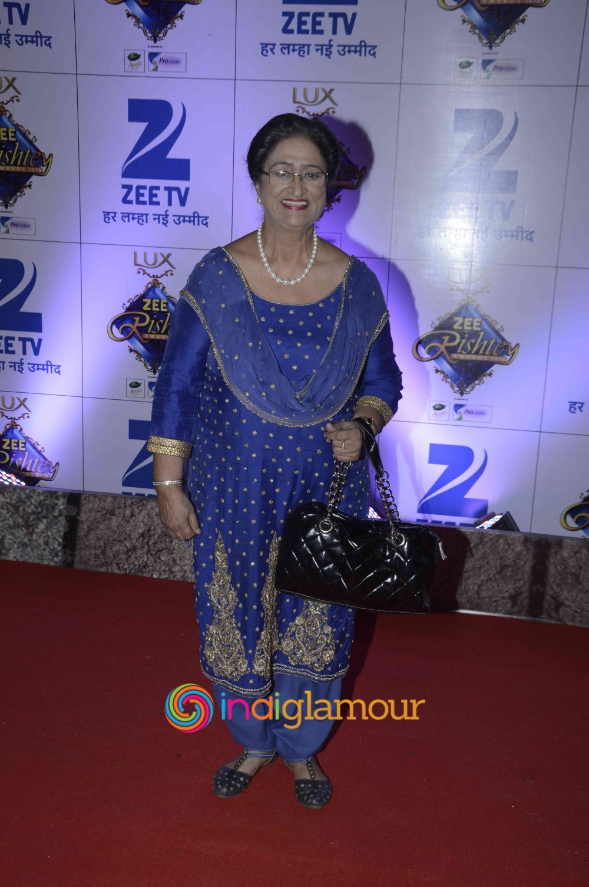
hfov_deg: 29.8
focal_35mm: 45
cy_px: 444
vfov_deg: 43.6
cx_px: 294
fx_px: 1106
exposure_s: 1/200
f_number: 7.1
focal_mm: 30
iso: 400
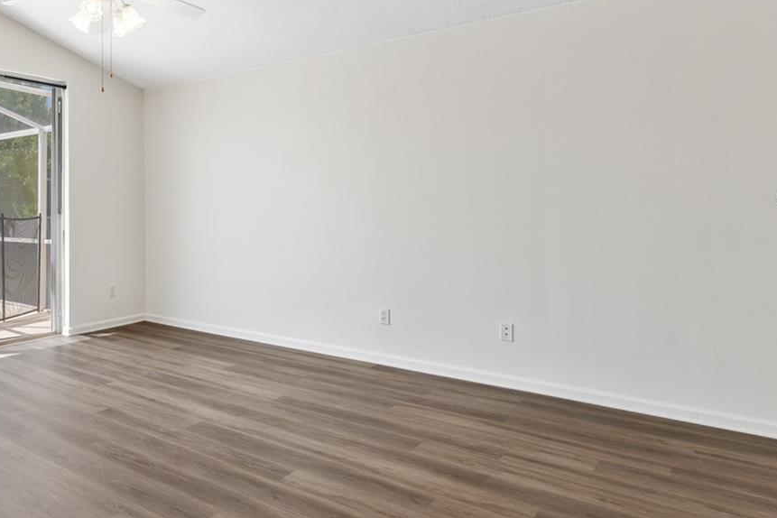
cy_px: 199
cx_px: 134
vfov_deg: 49.1
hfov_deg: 62.3
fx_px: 561
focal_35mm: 26
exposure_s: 1/60
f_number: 8
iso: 400
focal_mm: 14
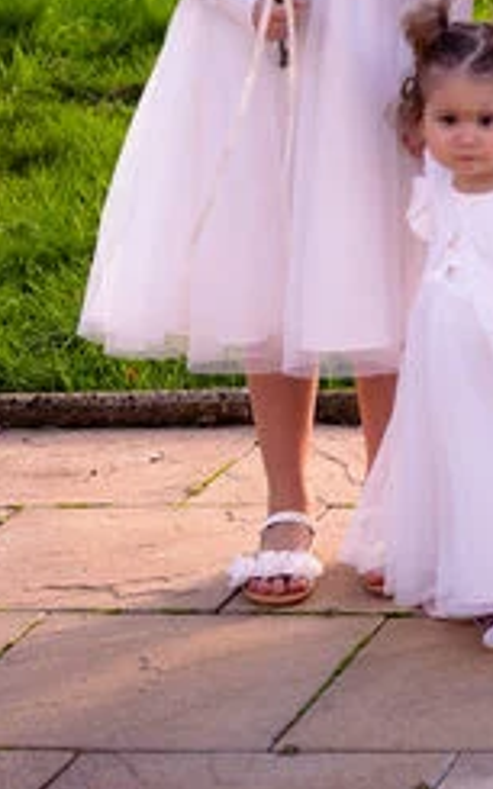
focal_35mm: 145
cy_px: -8
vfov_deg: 14.2
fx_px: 3119
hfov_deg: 8.2
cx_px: 1273
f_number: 2.8
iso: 100
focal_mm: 34
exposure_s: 1/200
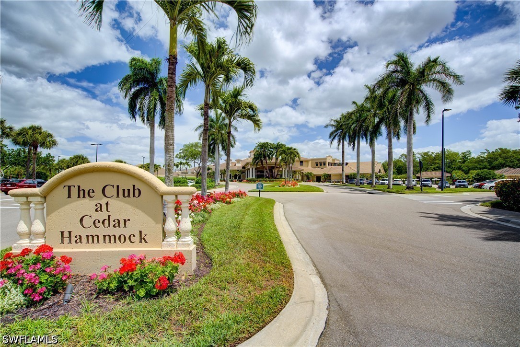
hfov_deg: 96.7
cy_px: 174
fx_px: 231
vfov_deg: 73.8
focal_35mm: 16
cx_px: 260
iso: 125
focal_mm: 16
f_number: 8
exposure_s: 1/200
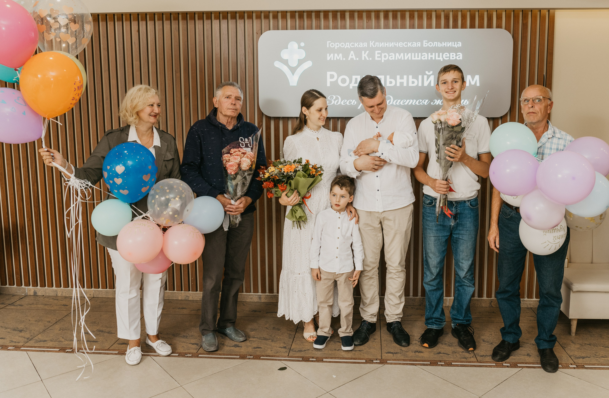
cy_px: 178
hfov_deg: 61.1
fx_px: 514
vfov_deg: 42.3
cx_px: 334
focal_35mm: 31
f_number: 4
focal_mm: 26
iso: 200
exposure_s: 1/160
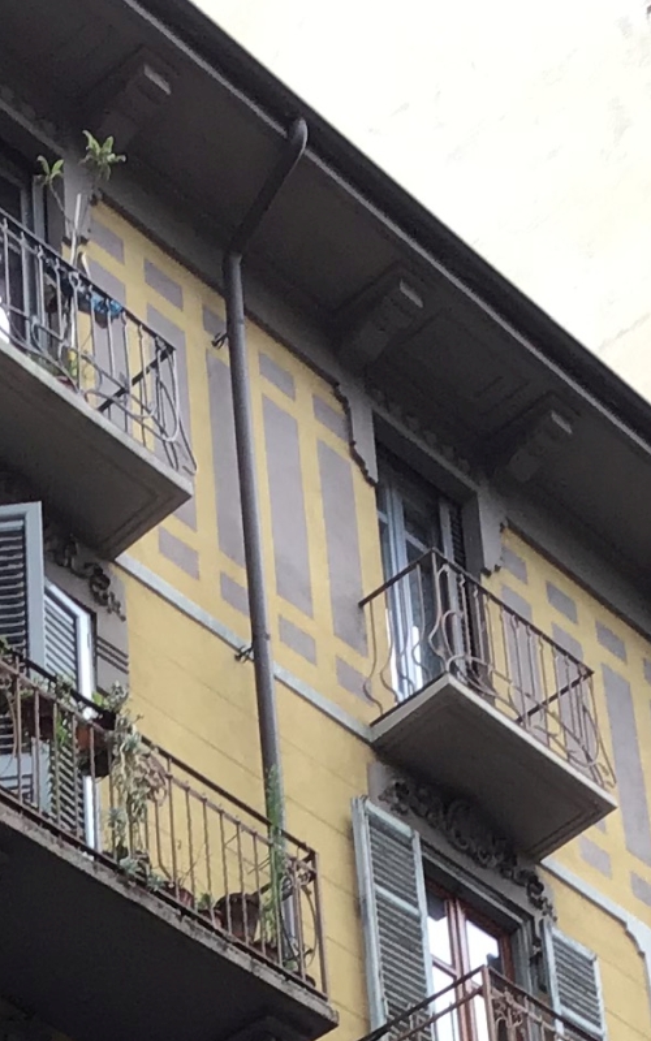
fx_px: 3265
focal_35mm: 115
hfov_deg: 11.4
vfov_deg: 16.6
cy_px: 1528
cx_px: 148
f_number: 2.4
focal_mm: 3.3
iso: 32
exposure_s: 1/60
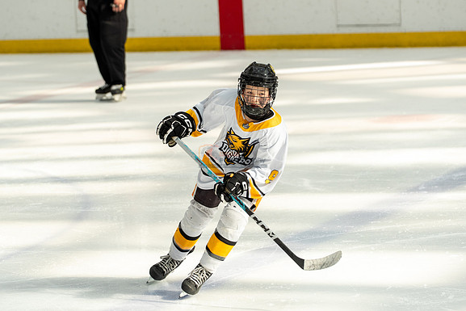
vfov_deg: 7.1
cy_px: 156
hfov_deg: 10.6
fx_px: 2512
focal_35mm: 194
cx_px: 233
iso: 800
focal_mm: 129
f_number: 3.5
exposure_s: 1/1600
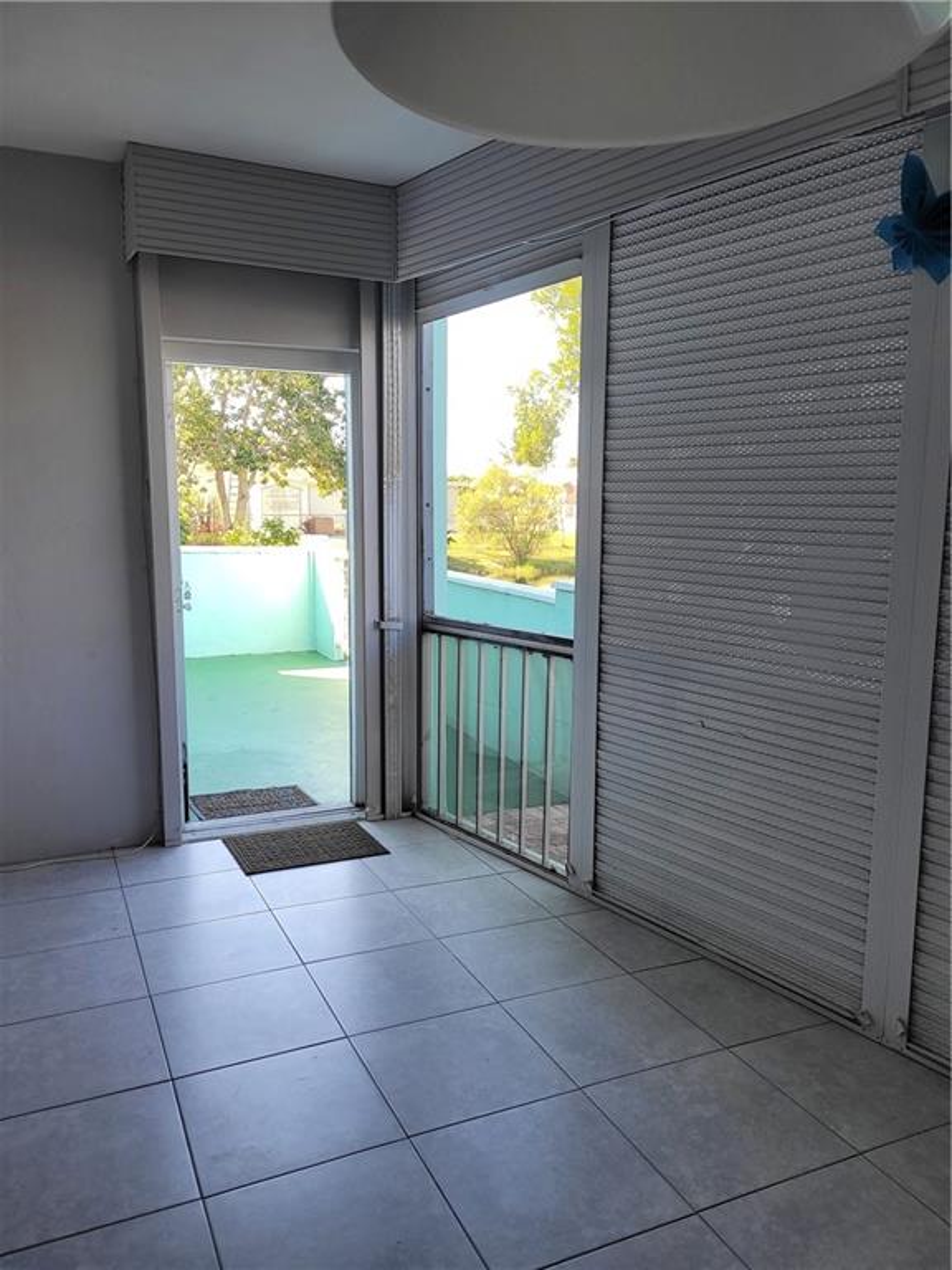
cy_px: 635
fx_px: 953
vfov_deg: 67.3
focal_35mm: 26
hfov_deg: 53.1
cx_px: 476
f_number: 1.8
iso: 40
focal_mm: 5.4
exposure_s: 1/144
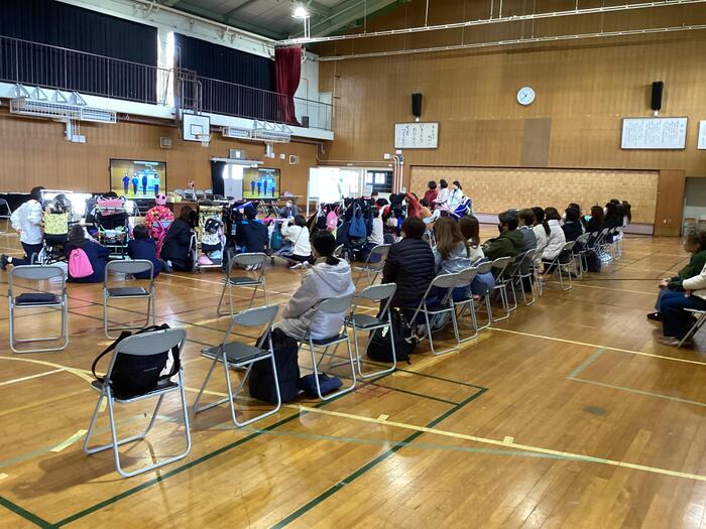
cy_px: 264
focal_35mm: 31
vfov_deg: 45.4
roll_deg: -3.5
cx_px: 353
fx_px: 632
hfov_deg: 58.4
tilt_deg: -10.0
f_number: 2.4
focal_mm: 3.3
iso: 250
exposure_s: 1/40
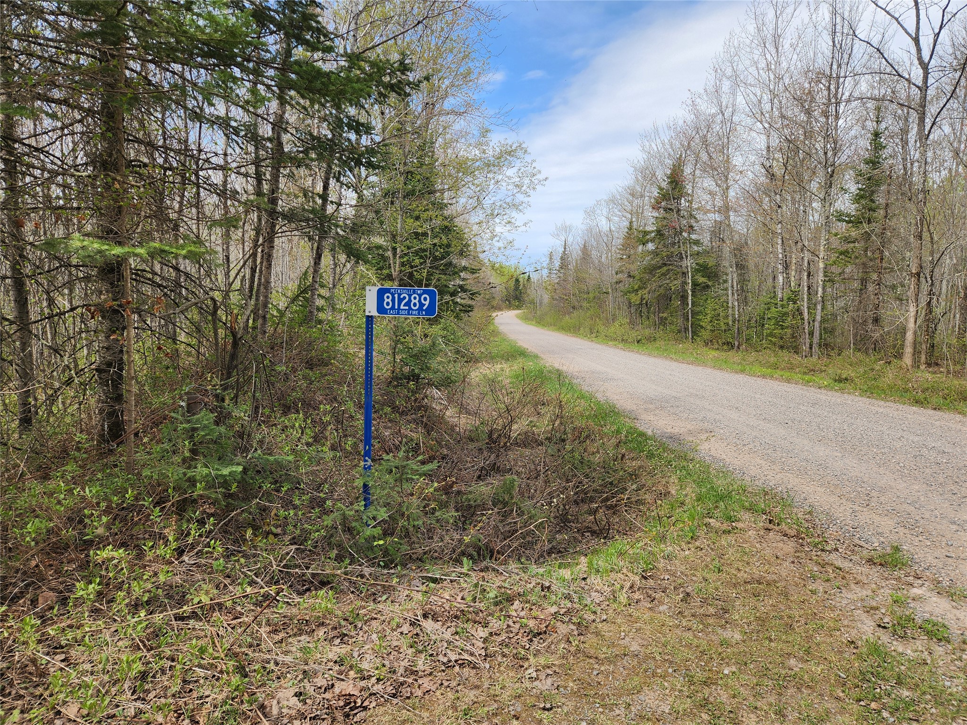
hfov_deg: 73.9
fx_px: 643
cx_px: 484
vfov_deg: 58.9
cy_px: 362
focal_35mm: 23
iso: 20
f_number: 1.8
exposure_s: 1/917
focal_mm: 5.4
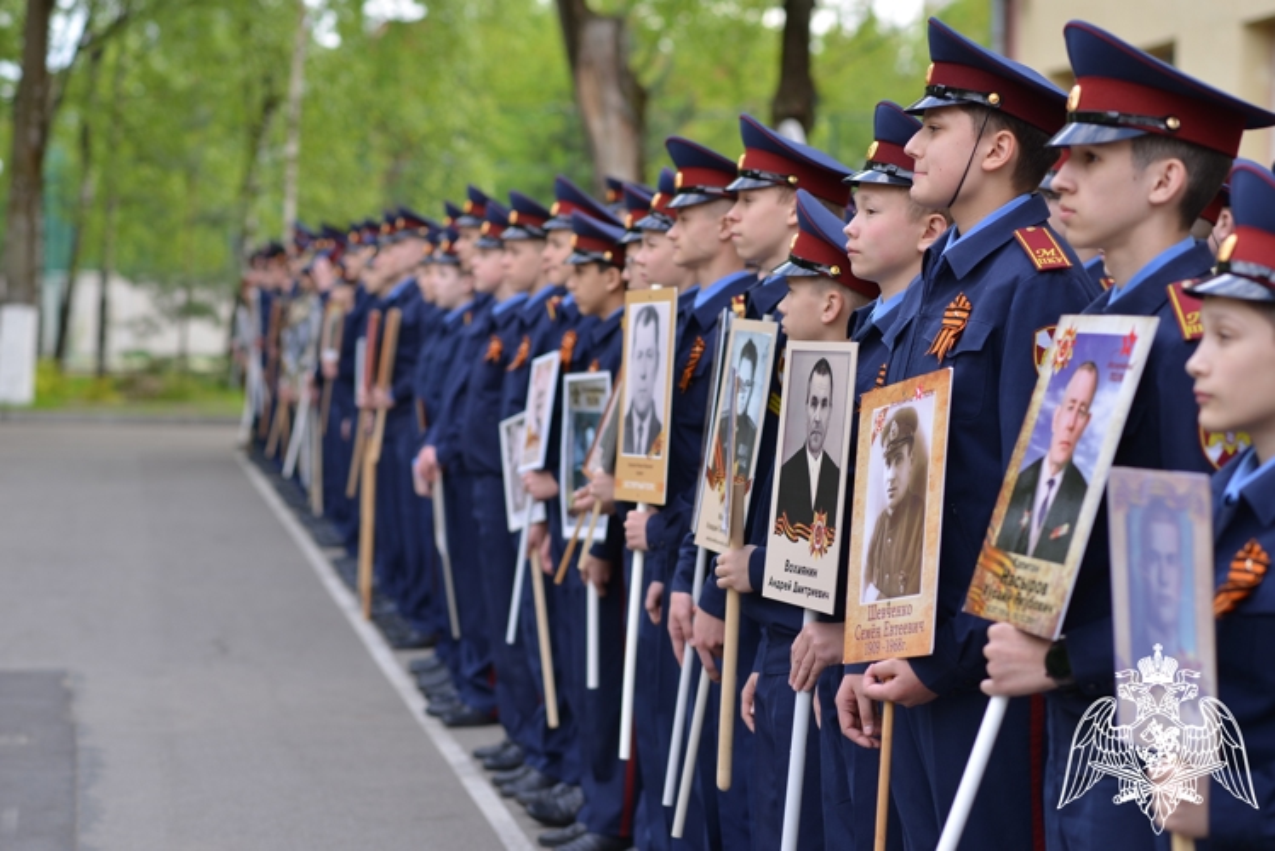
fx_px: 3011
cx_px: 638
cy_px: 426
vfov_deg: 16.1
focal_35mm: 85
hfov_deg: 23.9
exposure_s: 1/200
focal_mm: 85
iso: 100
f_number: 3.2
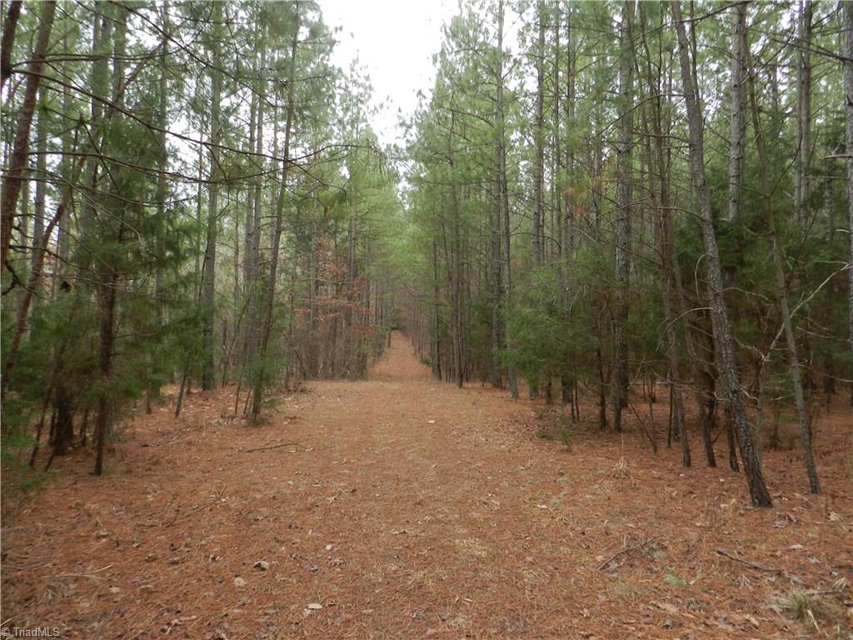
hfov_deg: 73.9
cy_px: 320
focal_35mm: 23
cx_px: 426
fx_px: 567
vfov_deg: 58.9
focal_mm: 4
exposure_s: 1/100
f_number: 3.4
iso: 160
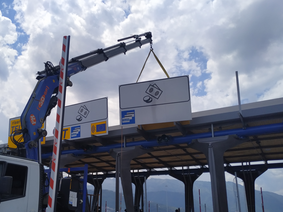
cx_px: 108
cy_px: 125
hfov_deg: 53.4
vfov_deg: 41.6
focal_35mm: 34
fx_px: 278
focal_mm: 3.94
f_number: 1.9
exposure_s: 1/6280
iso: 200
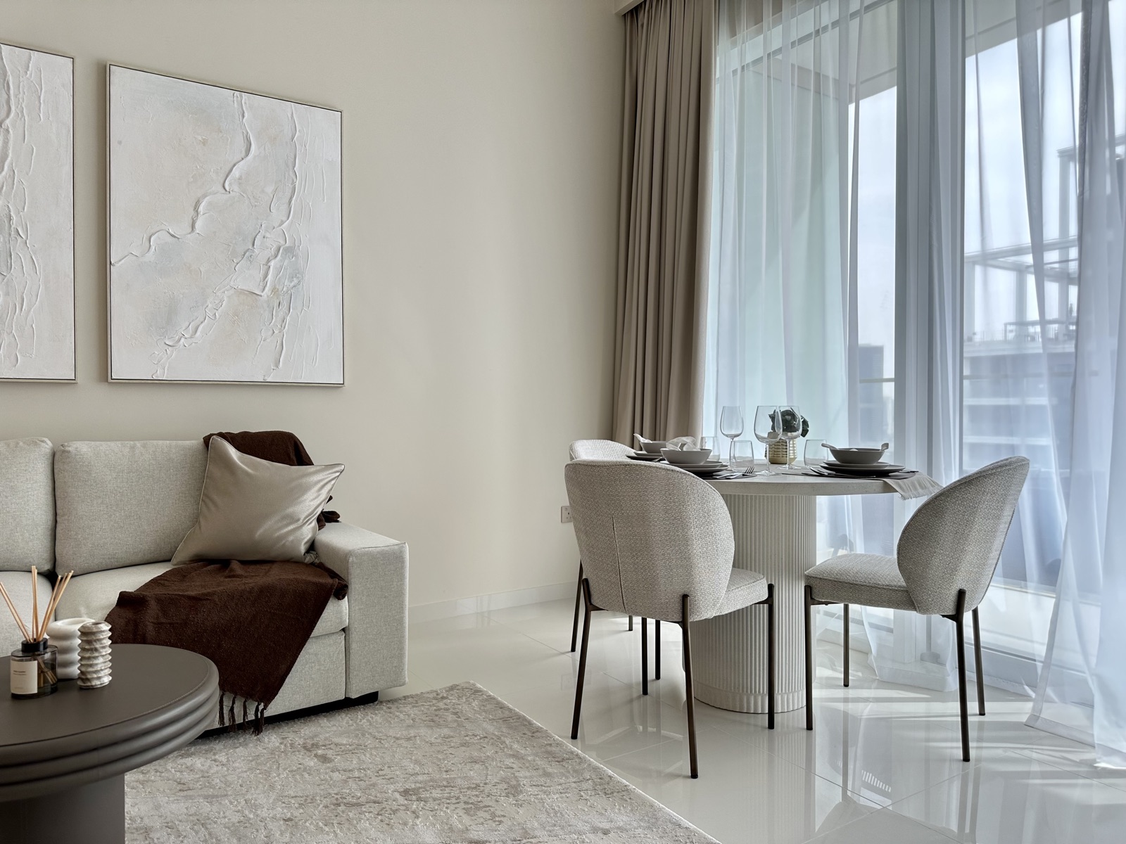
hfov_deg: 71.6
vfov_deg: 56.8
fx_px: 781
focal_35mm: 24
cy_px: 422
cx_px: 563
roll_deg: +0.7
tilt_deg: -0.4
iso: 80
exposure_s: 1/303
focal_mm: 6.86
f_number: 1.78
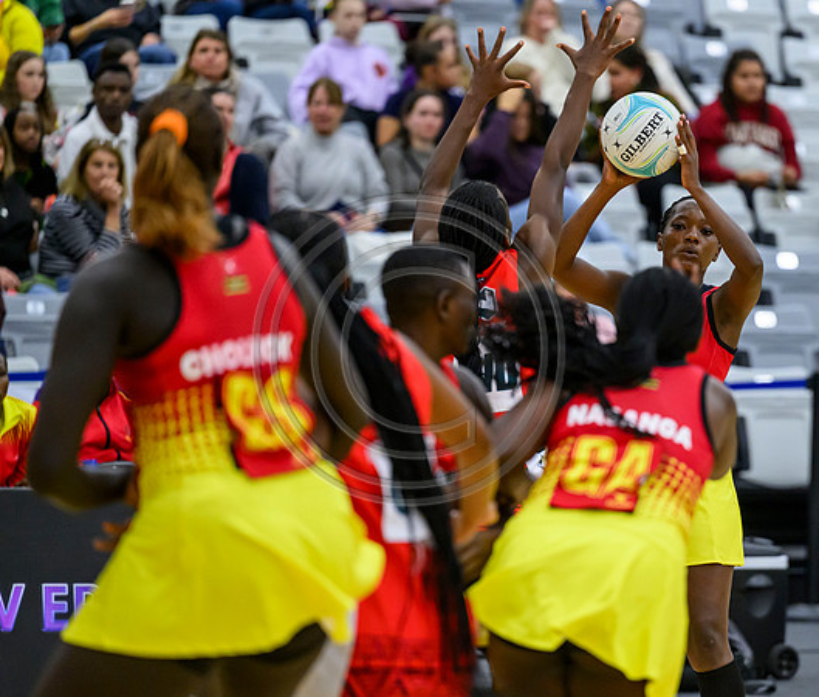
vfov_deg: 5.6
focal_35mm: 286
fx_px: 7107
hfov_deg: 6.6
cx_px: 640
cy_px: 426
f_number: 3.2
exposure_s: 1/1000
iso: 4000
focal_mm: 200
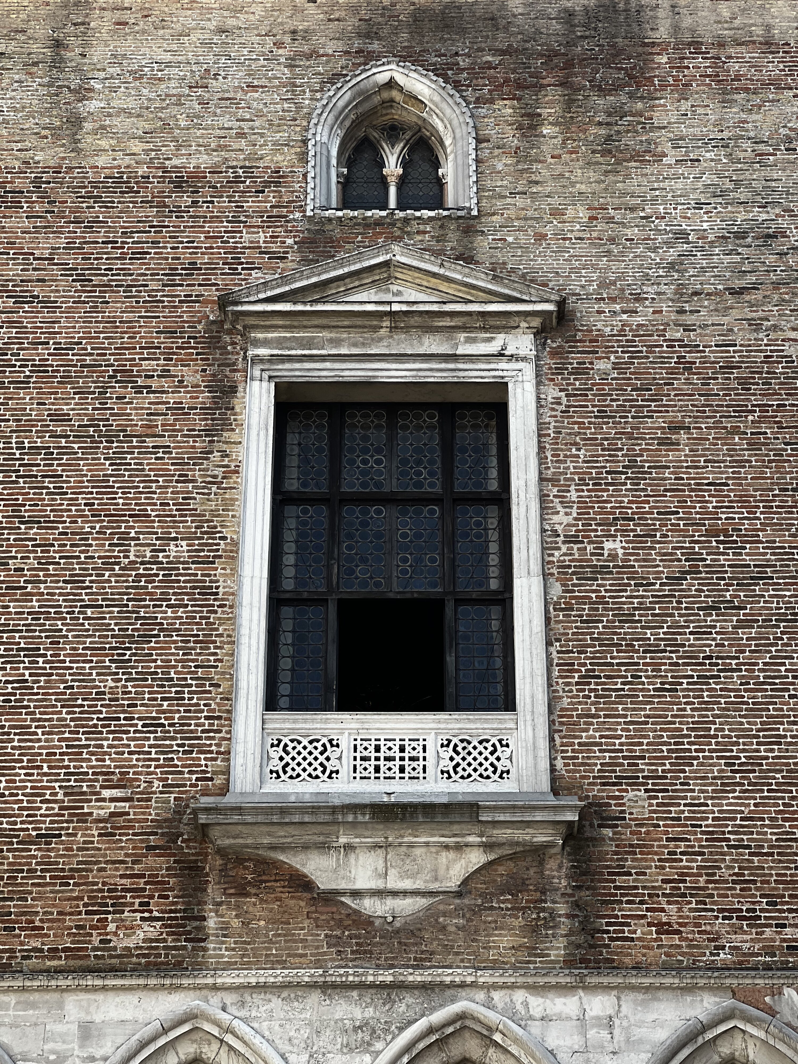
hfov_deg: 19.1
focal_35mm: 77
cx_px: 399
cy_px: 532
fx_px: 2367
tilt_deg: +33.8
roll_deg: -0.6
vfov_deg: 25.3
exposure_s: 1/431
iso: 32
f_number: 2.8
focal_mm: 9
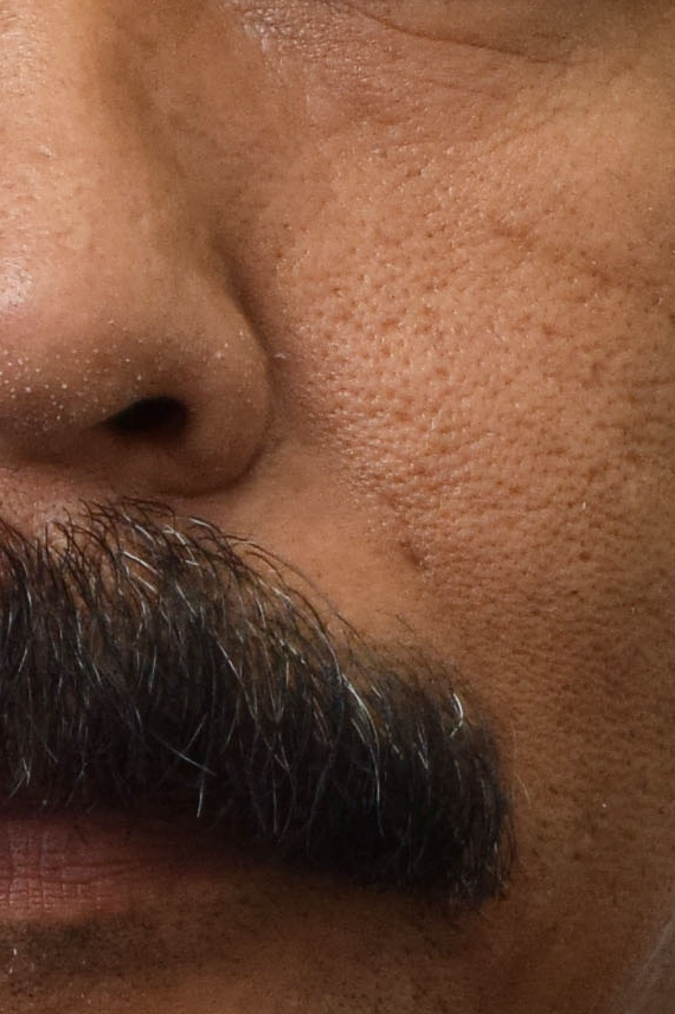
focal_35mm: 579
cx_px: -88
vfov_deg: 3.6
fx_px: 16282
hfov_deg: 2.4
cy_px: 1073
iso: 640
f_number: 5.6
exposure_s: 1/60
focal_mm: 55
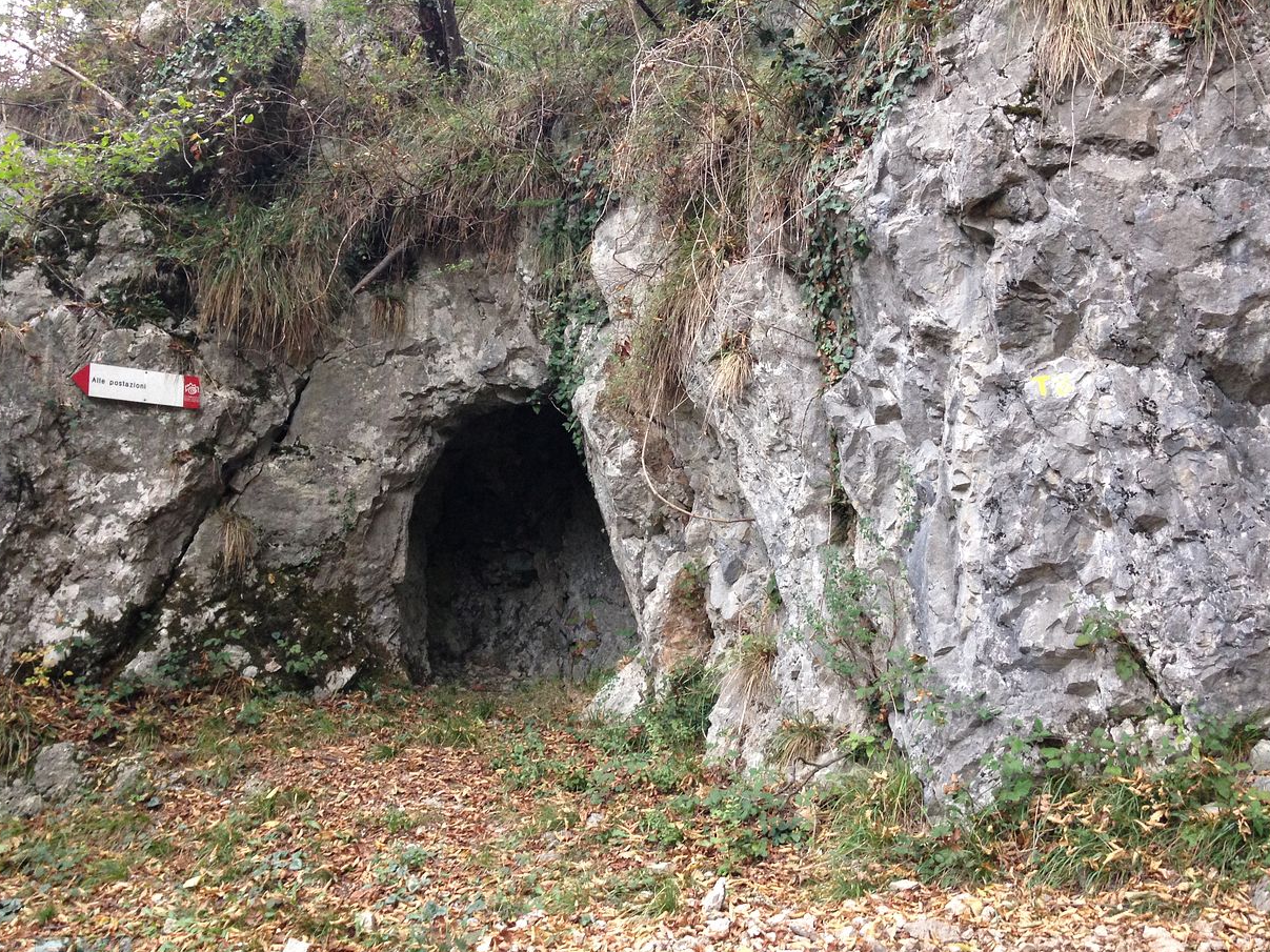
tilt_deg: +4.4
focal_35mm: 35
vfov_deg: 40.7
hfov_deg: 52.6
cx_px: 658
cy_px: 501
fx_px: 1284
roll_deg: -4.0
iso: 160
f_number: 2.4
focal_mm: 4.12
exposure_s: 1/20
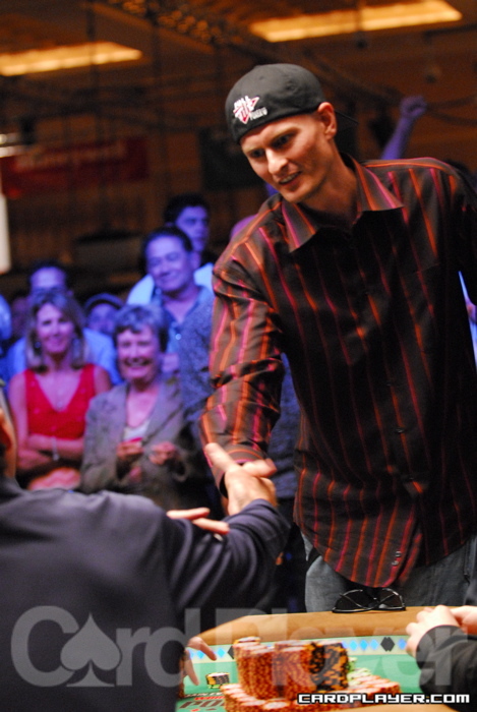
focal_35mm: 105
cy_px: 356
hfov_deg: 13.1
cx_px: 238
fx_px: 2080
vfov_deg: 19.4
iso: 1600
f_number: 2.8
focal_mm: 70
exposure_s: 1/50
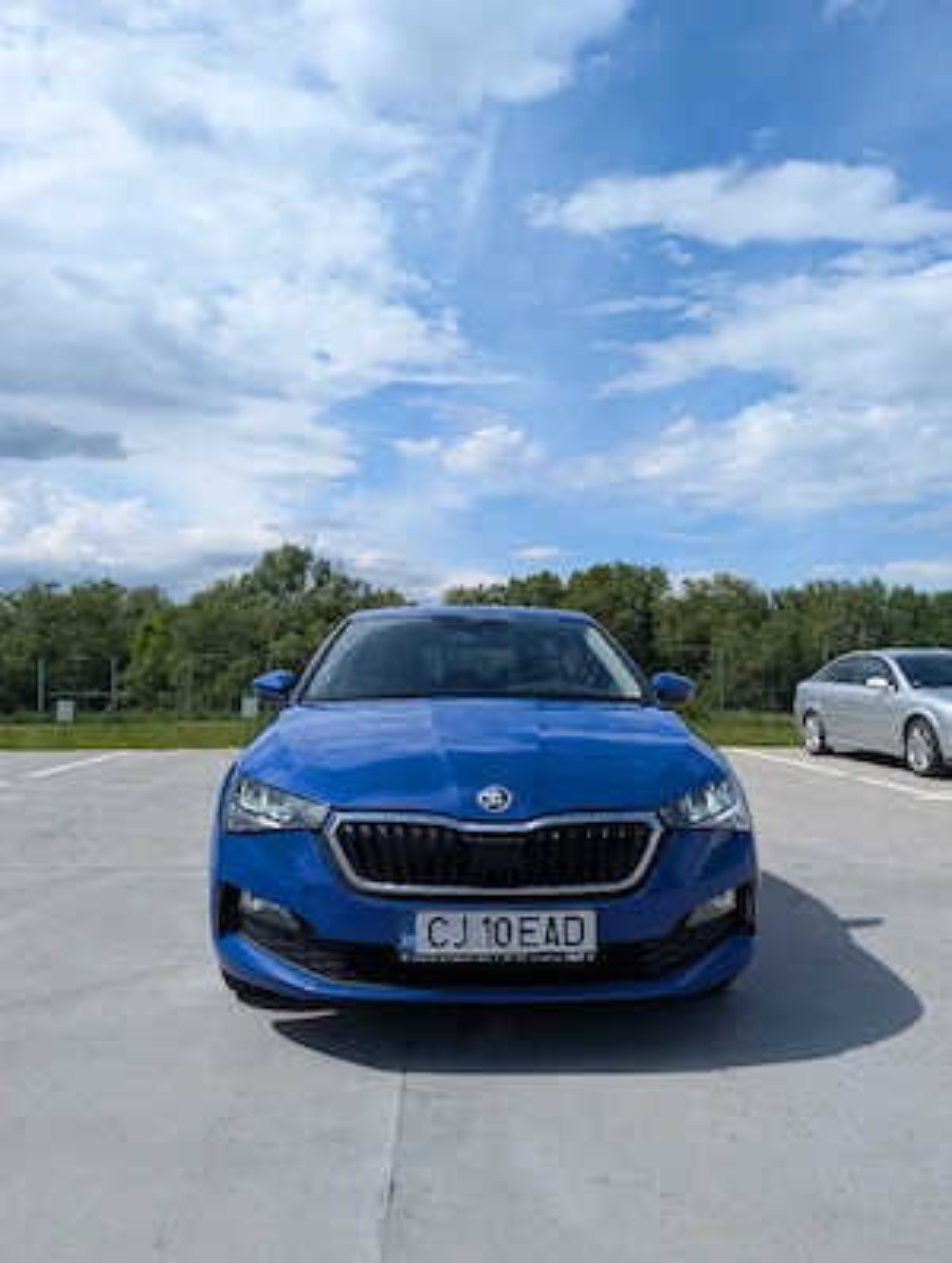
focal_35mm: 24
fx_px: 877
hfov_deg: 57.0
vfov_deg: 71.5
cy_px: 632
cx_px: 476
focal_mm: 6.9
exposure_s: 1/1250
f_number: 1.68
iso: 22
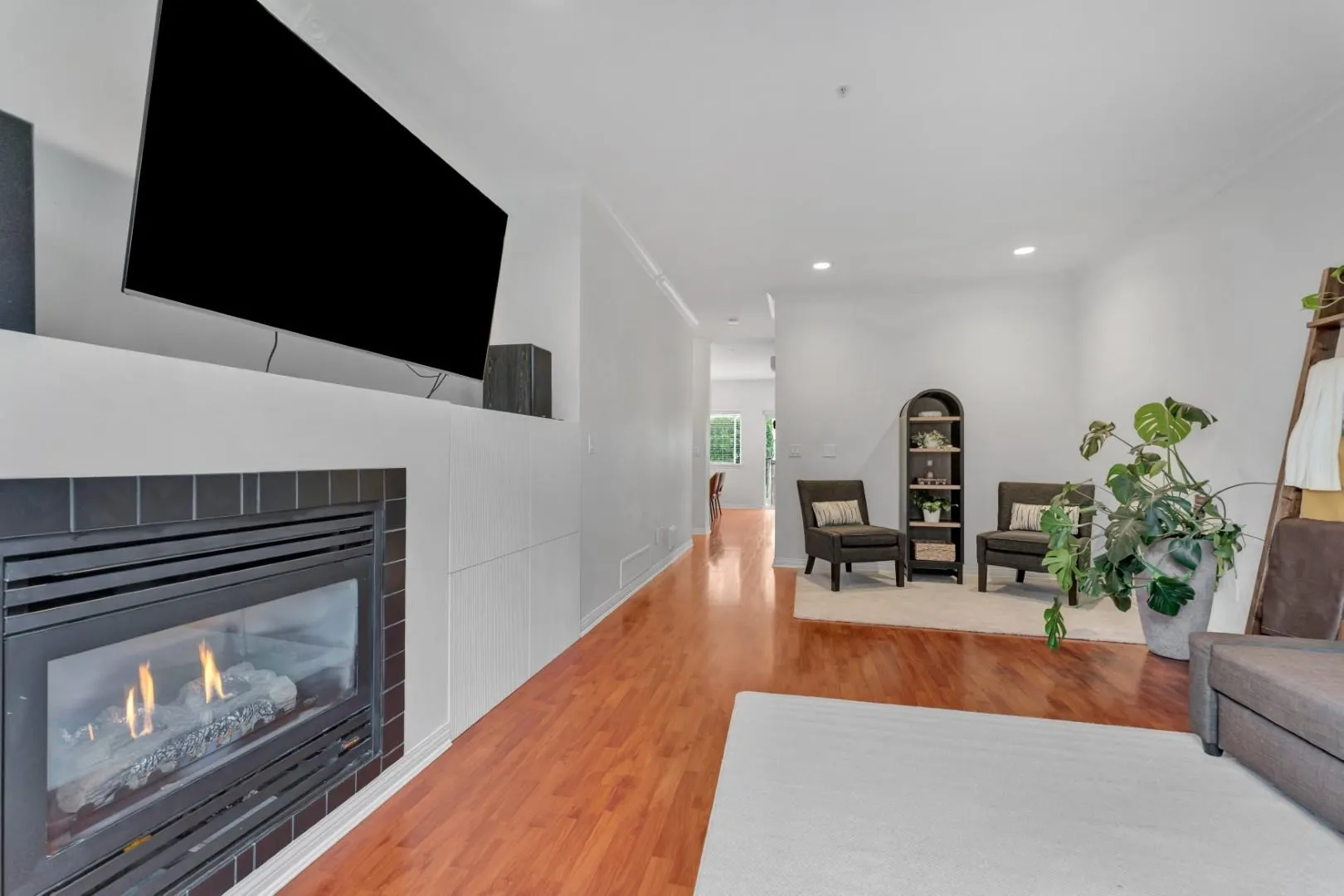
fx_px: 523
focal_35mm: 14
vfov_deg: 81.2
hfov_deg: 104.3
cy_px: 448
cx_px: 672
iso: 400
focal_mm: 14
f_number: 8
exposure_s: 1/10
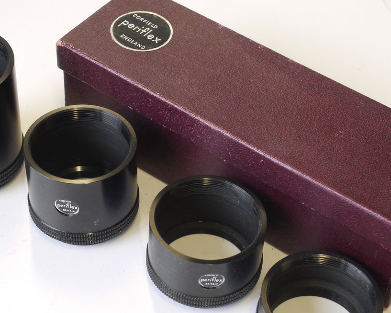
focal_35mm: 86
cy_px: 179
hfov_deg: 22.2
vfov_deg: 17.9
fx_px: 995
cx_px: 183
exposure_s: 1/30
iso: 400
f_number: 8
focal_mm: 30
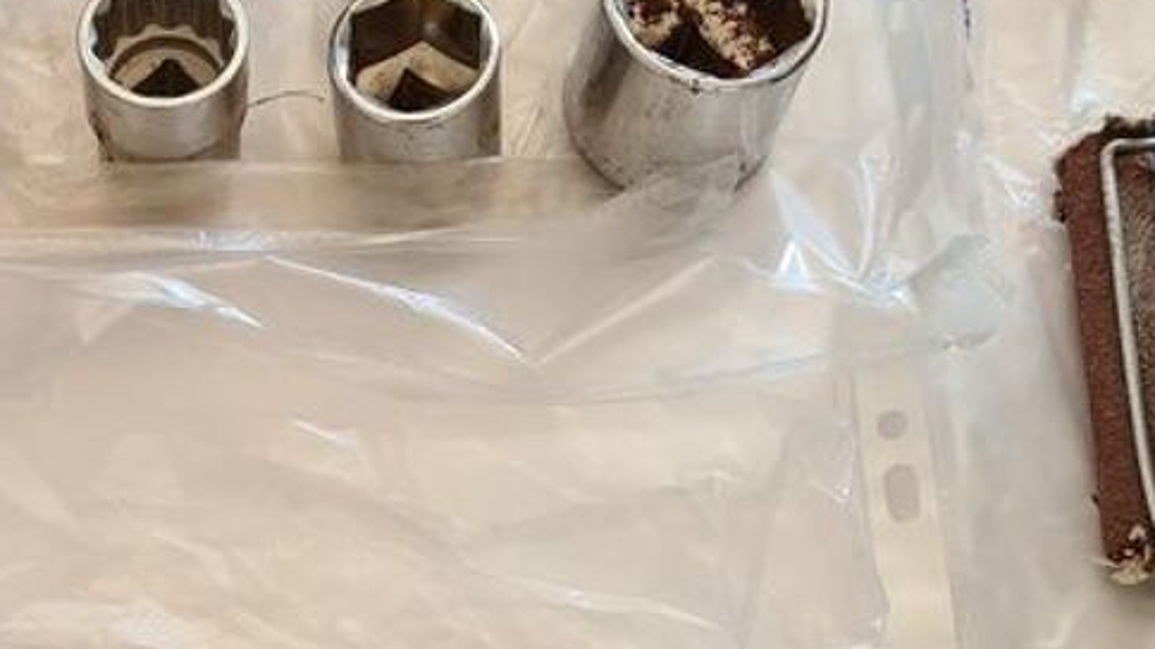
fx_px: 2388
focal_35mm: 78
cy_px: 753
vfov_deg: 15.0
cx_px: 289
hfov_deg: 26.8
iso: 64
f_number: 1.8
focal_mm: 5.4
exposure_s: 1/50
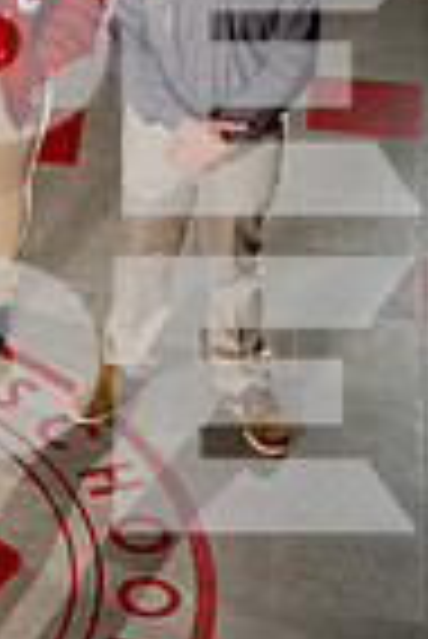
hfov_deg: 6.5
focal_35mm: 209
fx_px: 3718
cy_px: 81
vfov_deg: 9.8
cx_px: -243
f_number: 7.1
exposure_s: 1/250
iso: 400
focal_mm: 66
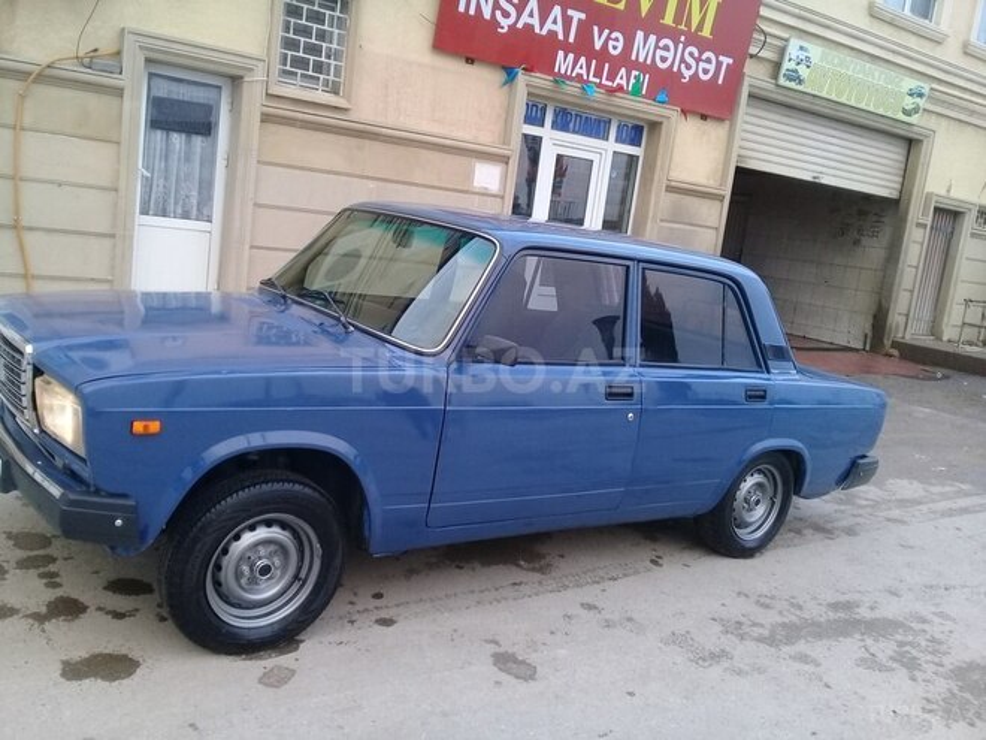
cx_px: 493
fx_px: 883
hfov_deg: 58.4
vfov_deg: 45.4
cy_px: 370
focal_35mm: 31
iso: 64
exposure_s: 1/100
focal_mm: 3.3
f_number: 2.2
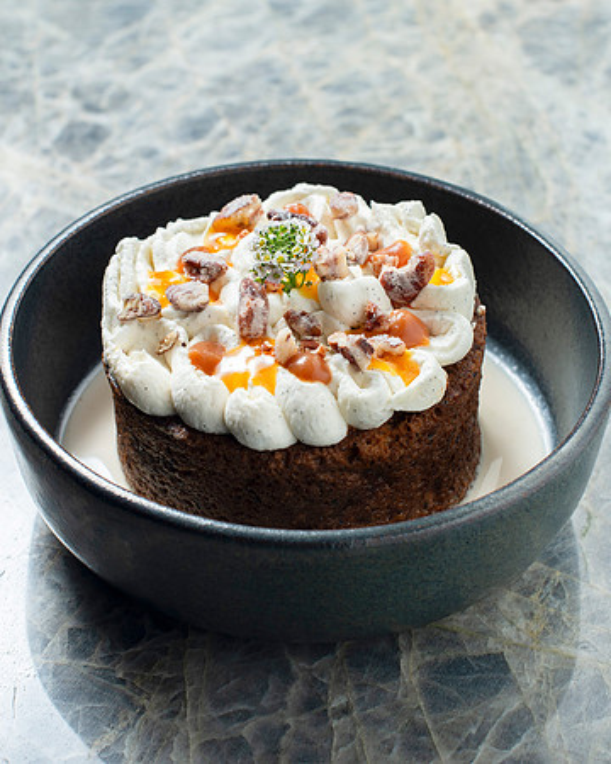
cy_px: 359
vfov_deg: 24.5
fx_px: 1756
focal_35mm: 78
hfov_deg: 19.7
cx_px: 315
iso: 200
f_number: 7.1
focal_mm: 50
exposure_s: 1/250
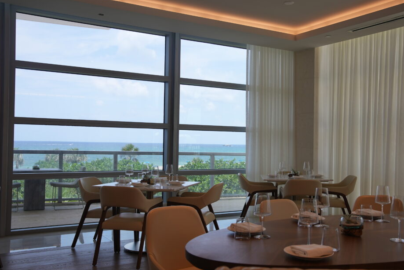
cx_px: 215
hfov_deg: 49.5
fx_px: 438
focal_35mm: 39
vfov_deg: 34.3
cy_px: 139
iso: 80
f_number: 5
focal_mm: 35
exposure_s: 1/100
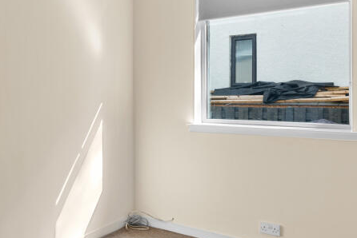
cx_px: 69
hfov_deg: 46.8
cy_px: 98
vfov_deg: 34.2
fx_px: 387
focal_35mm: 39
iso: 250
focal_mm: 17
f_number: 8
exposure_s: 1/25
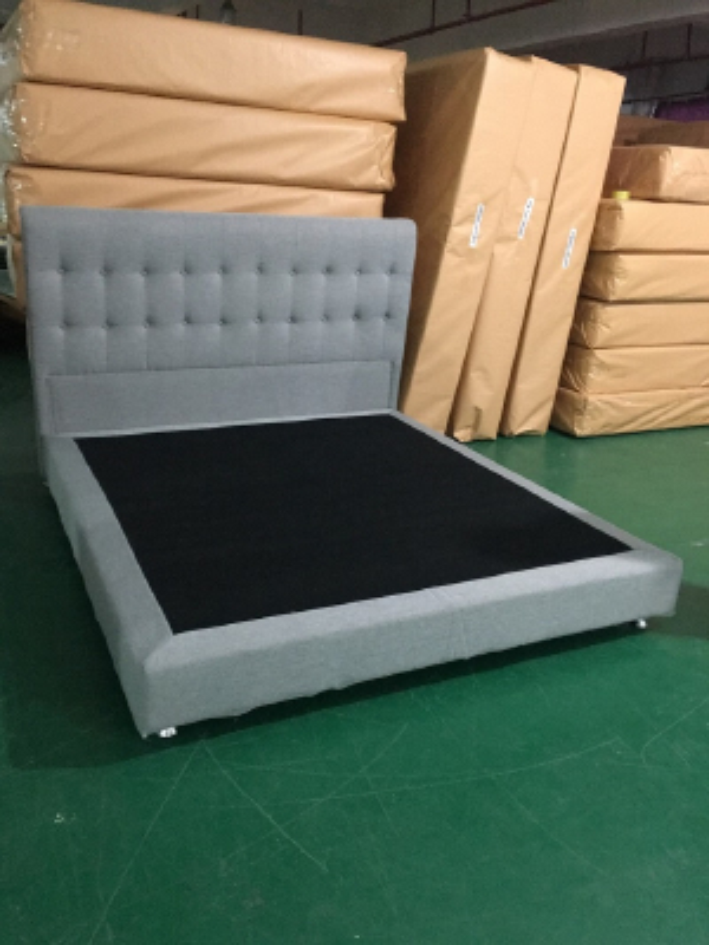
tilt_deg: -19.5
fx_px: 792
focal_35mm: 29
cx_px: 354
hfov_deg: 48.2
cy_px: 472
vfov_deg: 61.7
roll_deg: -3.4
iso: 500
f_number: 2.2
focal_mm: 4.15
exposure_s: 1/17
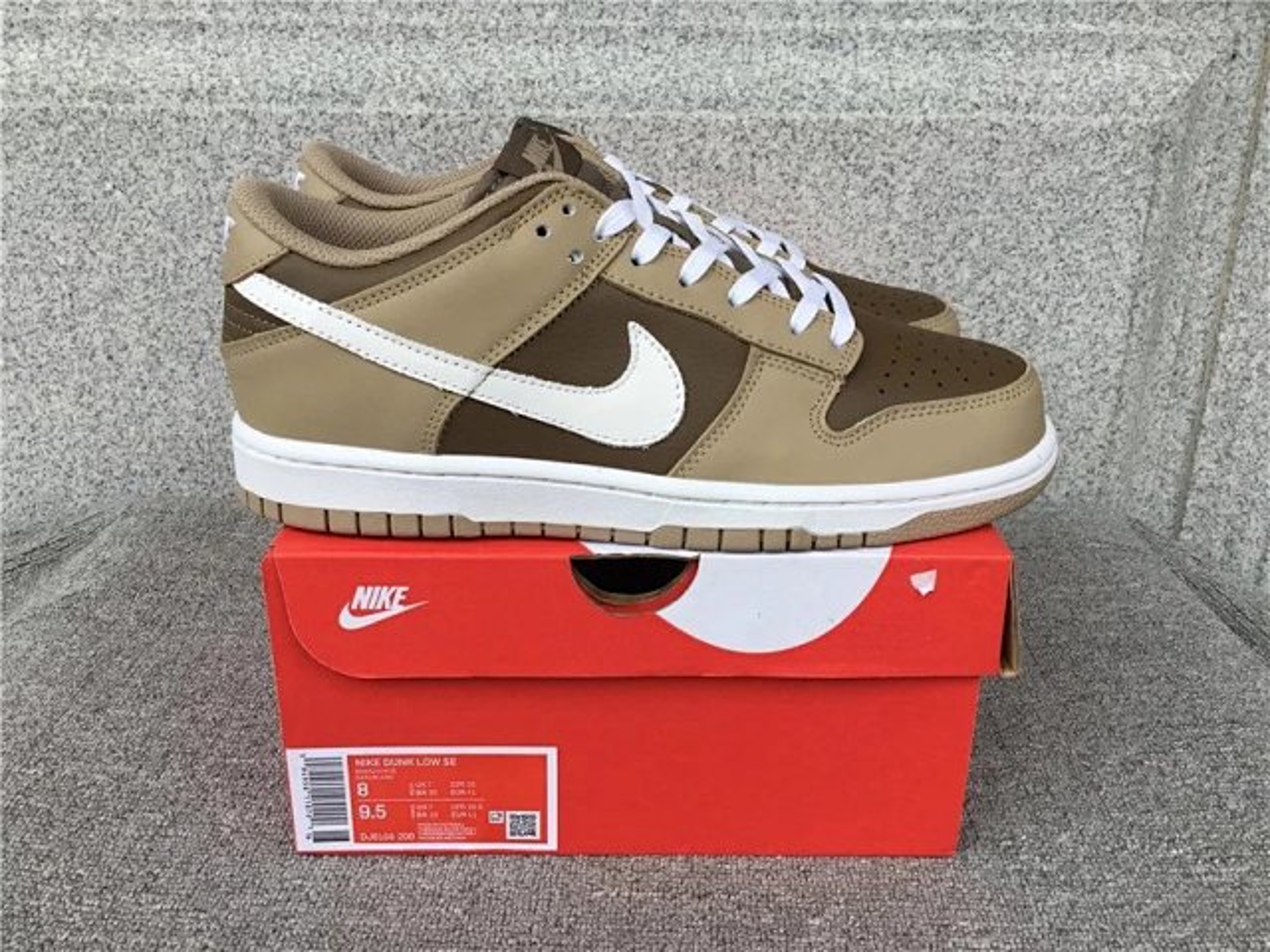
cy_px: 476
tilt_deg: -21.6
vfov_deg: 45.4
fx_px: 1137
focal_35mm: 31
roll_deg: -0.1
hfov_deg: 58.4
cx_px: 635
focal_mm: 3.3
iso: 25
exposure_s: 1/103
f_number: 2.4
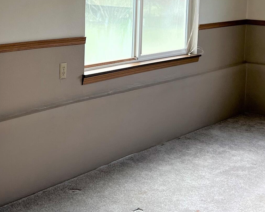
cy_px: 31
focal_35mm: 75
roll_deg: -1.6
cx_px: 70
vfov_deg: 20.1
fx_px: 588
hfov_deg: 25.1
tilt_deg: -5.9
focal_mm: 5.7
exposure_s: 1/196
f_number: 1.5
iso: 40
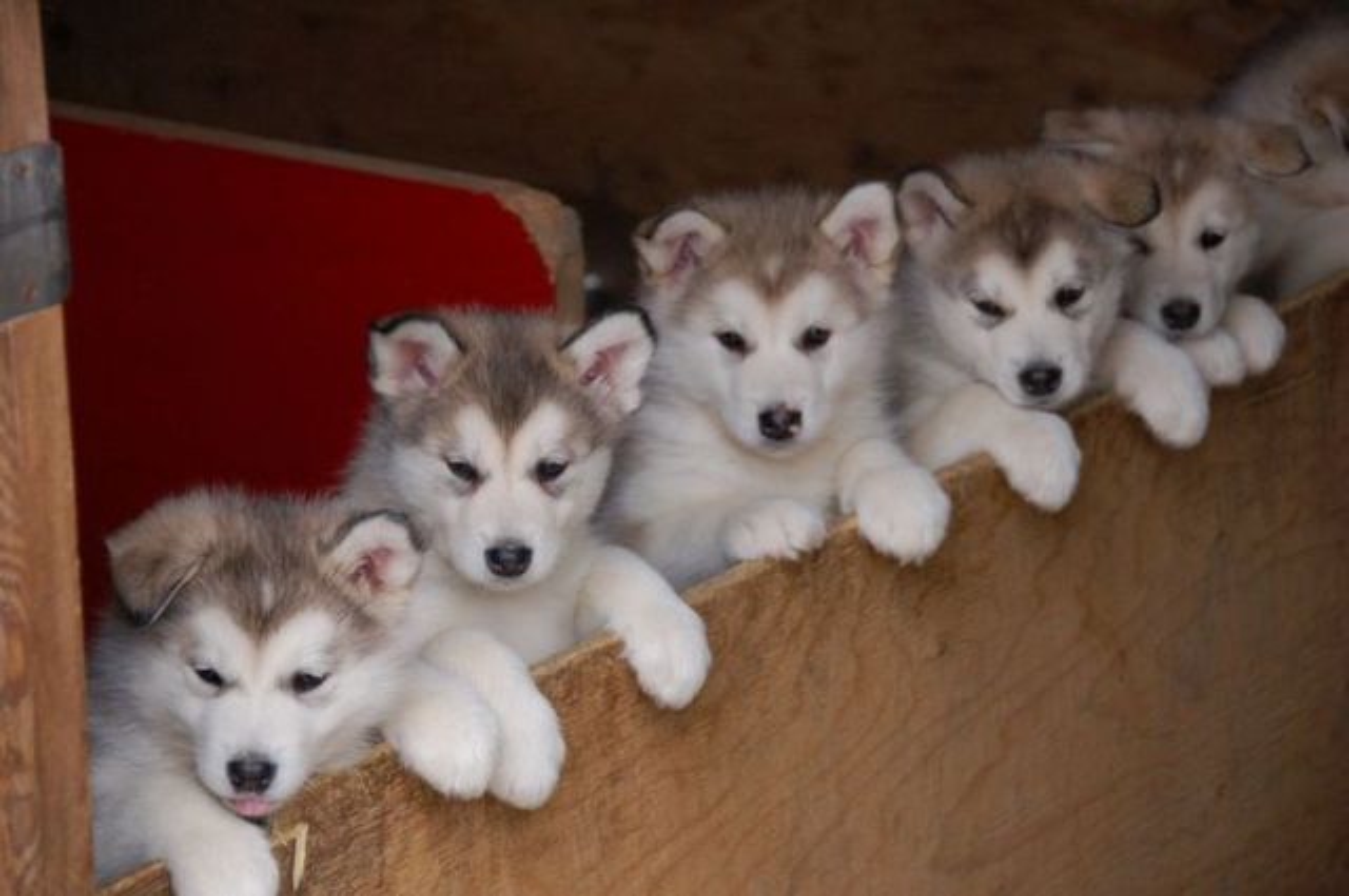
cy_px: 448
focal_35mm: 142
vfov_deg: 9.6
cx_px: 674
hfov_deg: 14.4
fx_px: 5333
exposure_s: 1/100
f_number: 5.3
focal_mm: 95
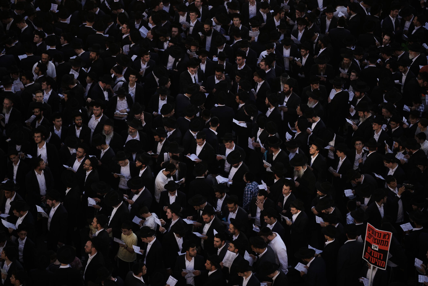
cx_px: 218
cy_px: 137
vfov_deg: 9.4
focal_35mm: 146
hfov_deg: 14.1
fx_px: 1736
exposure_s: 1/2000
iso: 100
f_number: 1.8
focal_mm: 135
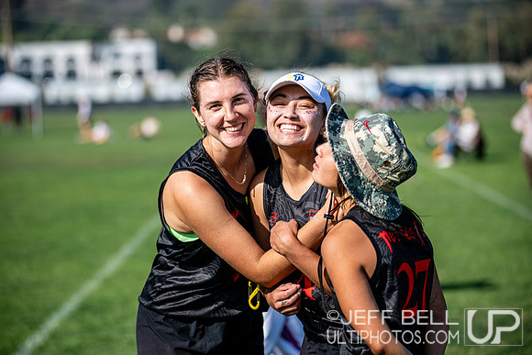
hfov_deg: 17.1
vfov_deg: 11.4
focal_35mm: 120
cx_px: 266
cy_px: 178
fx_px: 1774
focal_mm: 120
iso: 100
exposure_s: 1/1600
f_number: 3.2
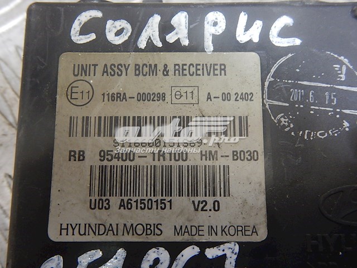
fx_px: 382
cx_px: 178
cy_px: 134
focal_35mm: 37
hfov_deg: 50.1
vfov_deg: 38.7
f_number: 4.2
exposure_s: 1/10
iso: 560
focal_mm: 6.6
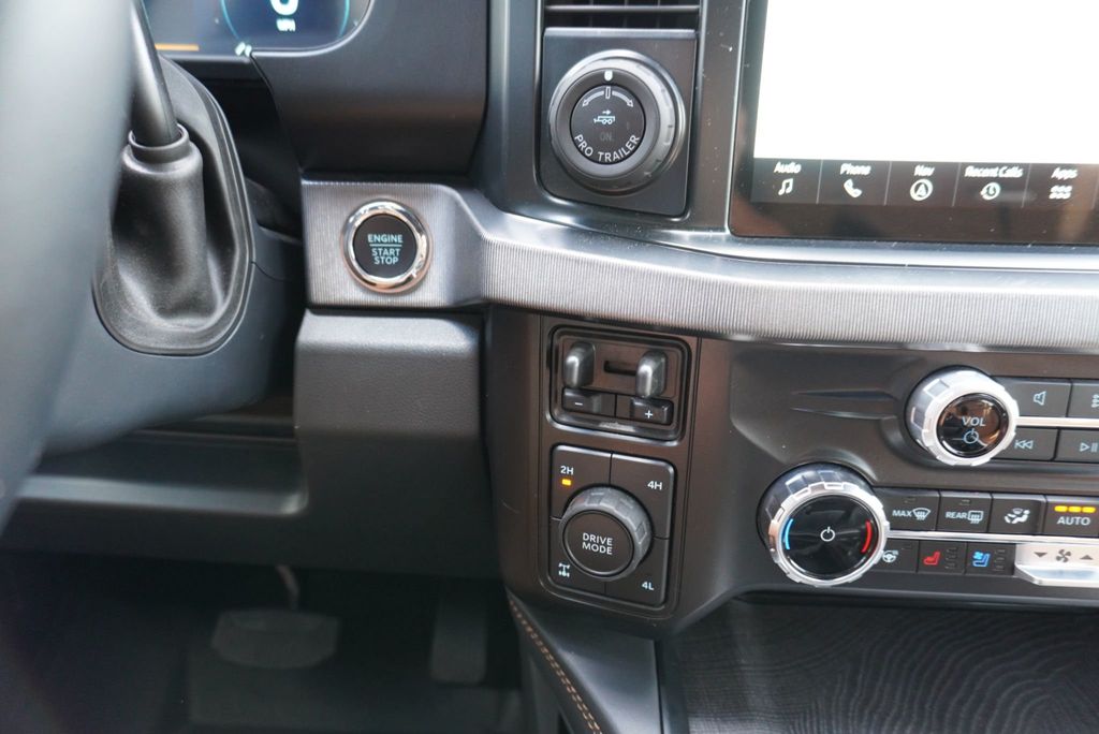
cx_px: 550
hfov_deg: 73.7
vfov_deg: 53.2
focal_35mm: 24
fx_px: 733
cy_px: 367
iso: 1600
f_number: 3.5
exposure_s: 1/60
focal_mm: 16
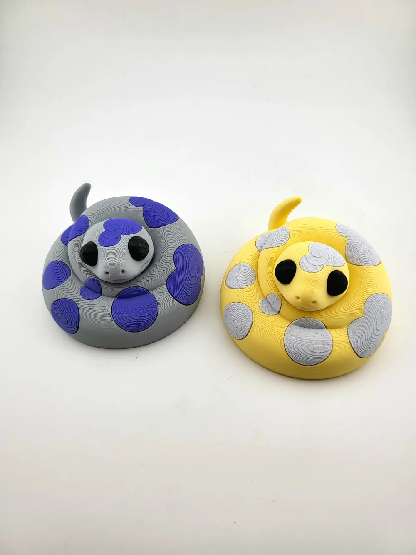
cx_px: 208
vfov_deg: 71.6
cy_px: 278
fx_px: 385
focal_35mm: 24
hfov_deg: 56.8
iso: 40
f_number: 1.8
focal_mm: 5
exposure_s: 1/833
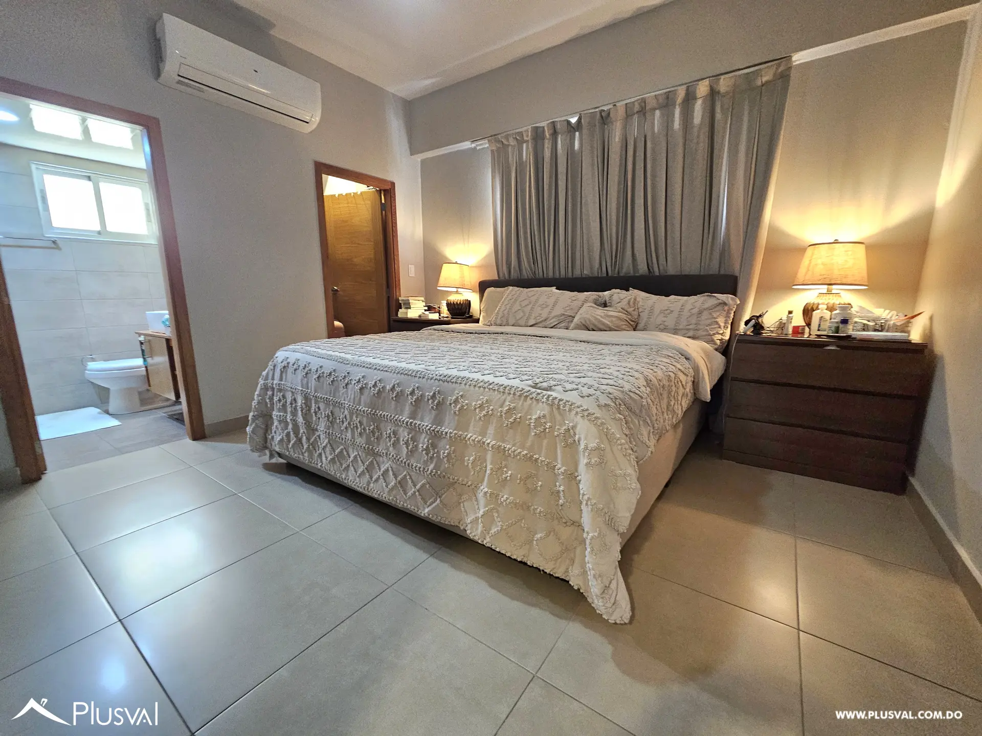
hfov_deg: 106.2
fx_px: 369
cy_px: 368
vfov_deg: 89.9
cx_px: 491
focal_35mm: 13
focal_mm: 2.2
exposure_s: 1/30
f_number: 2.2
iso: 640
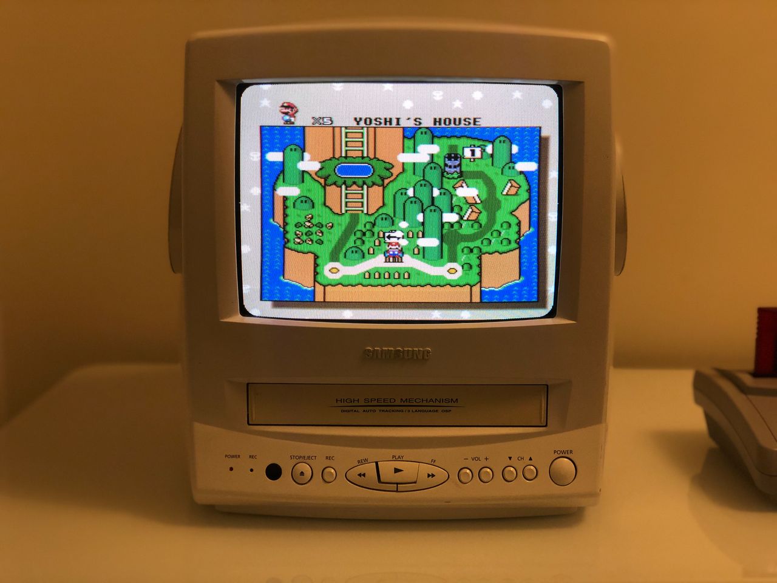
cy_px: 292
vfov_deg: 28.0
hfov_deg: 36.8
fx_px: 1167
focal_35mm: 52
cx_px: 388
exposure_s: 1/40
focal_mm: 6
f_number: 2.4
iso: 80
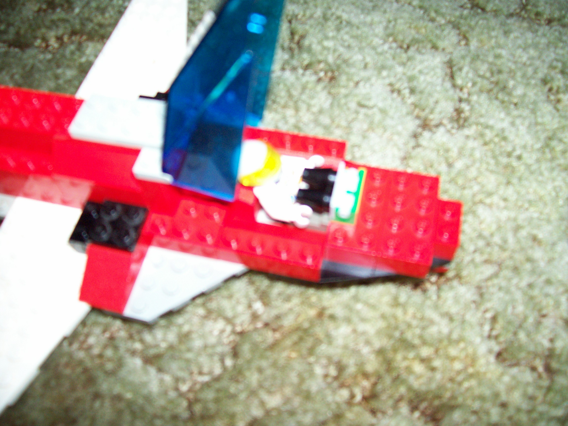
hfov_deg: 54.0
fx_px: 558
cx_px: 284
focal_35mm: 34
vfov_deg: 41.8
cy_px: 213
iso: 140
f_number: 2.7
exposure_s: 1/112
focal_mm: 5.6
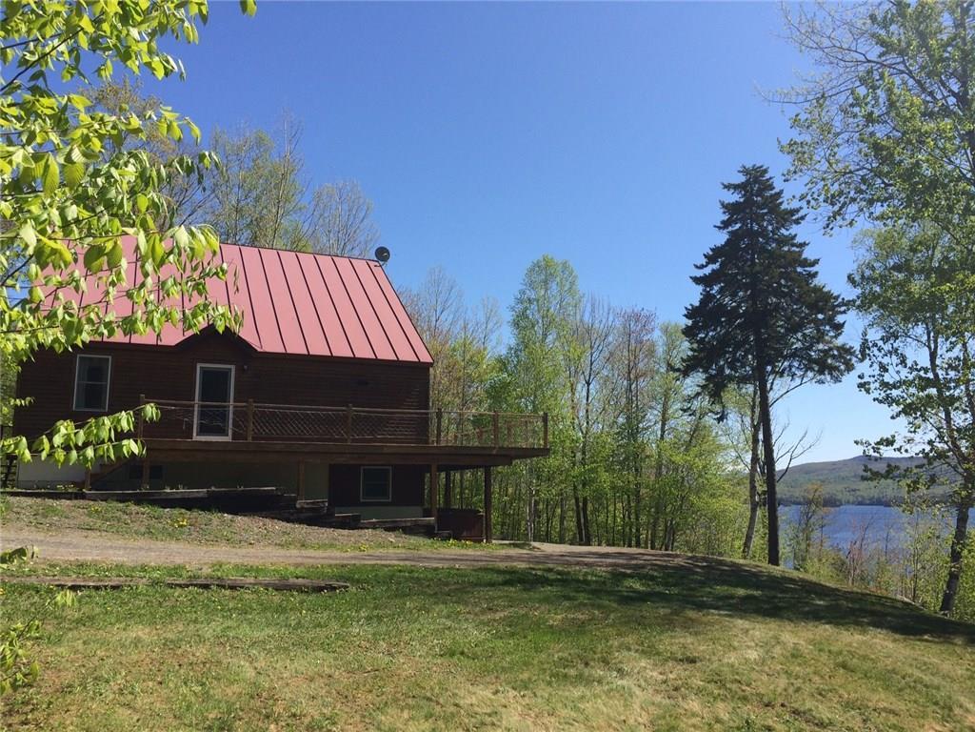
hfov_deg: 61.7
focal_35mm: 29
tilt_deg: +8.2
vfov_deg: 48.2
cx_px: 488
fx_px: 817
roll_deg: +0.1
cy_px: 366
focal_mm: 4.15
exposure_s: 1/1709
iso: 32
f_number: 2.2
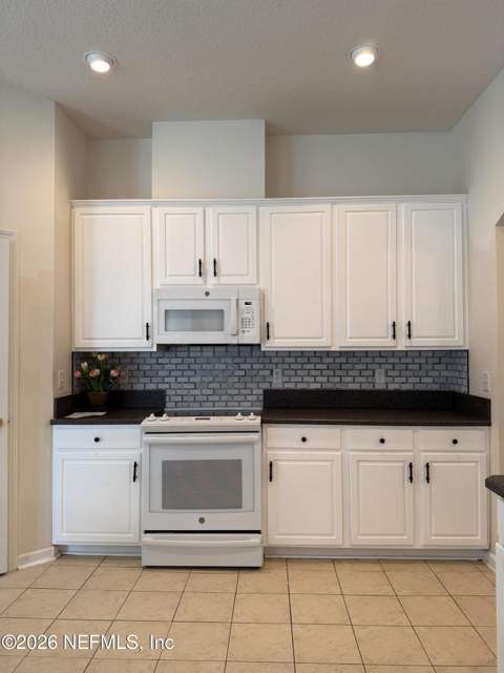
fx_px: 466
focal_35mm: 24
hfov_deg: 56.8
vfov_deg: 71.6
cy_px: 336
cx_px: 252
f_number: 1.78
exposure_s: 1/60
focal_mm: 6.76
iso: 125
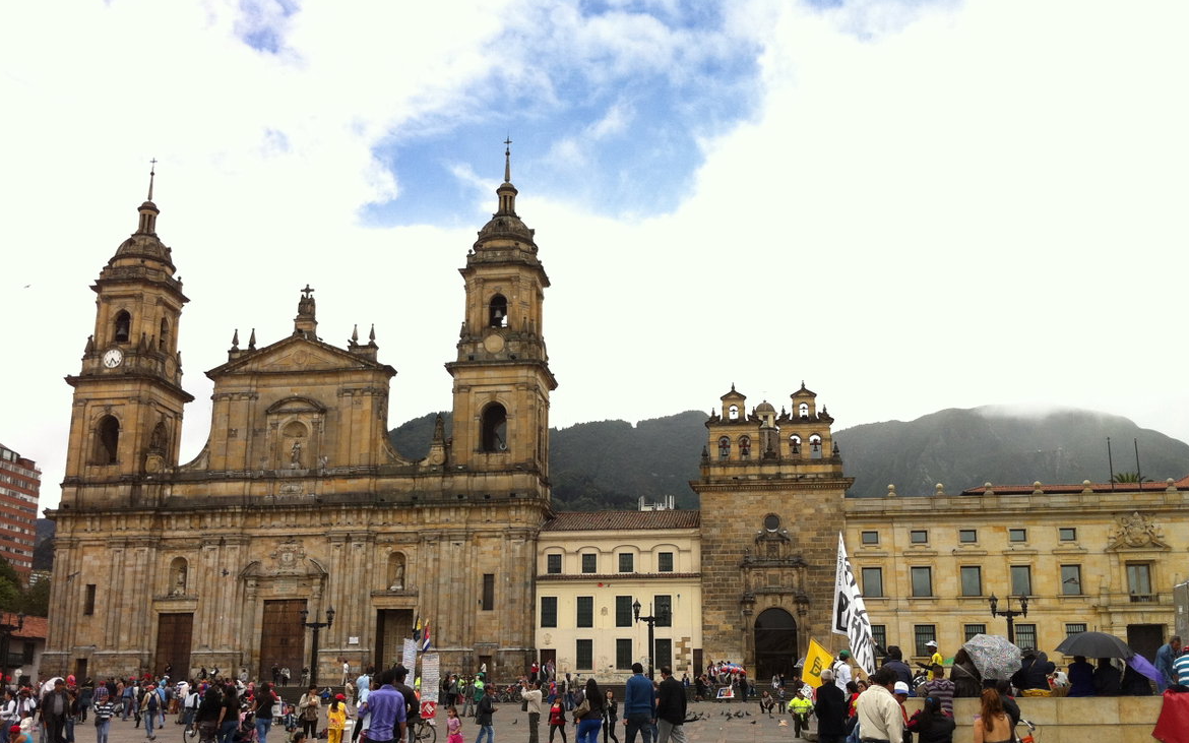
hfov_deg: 51.5
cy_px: 445
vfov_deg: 33.5
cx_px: 605
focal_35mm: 38
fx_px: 1231
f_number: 2.8
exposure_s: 1/973
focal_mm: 3.85
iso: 80
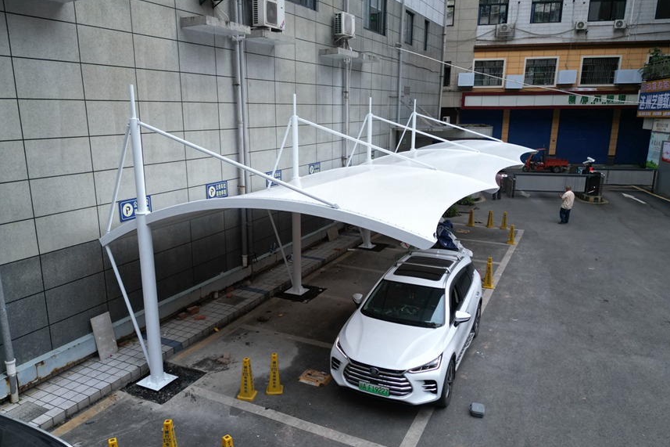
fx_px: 502
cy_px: 232
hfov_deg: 67.4
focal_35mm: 27
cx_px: 324
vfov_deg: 47.9
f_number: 1.7
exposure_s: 1/40
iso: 100
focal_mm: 6.72
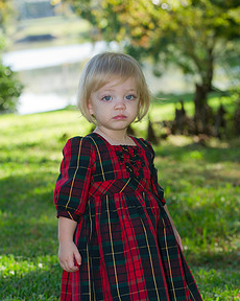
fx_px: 1369
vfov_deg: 12.5
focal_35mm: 154
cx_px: 103
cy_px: 196
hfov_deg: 10.0
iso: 250
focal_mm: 105
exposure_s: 1/125
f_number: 5
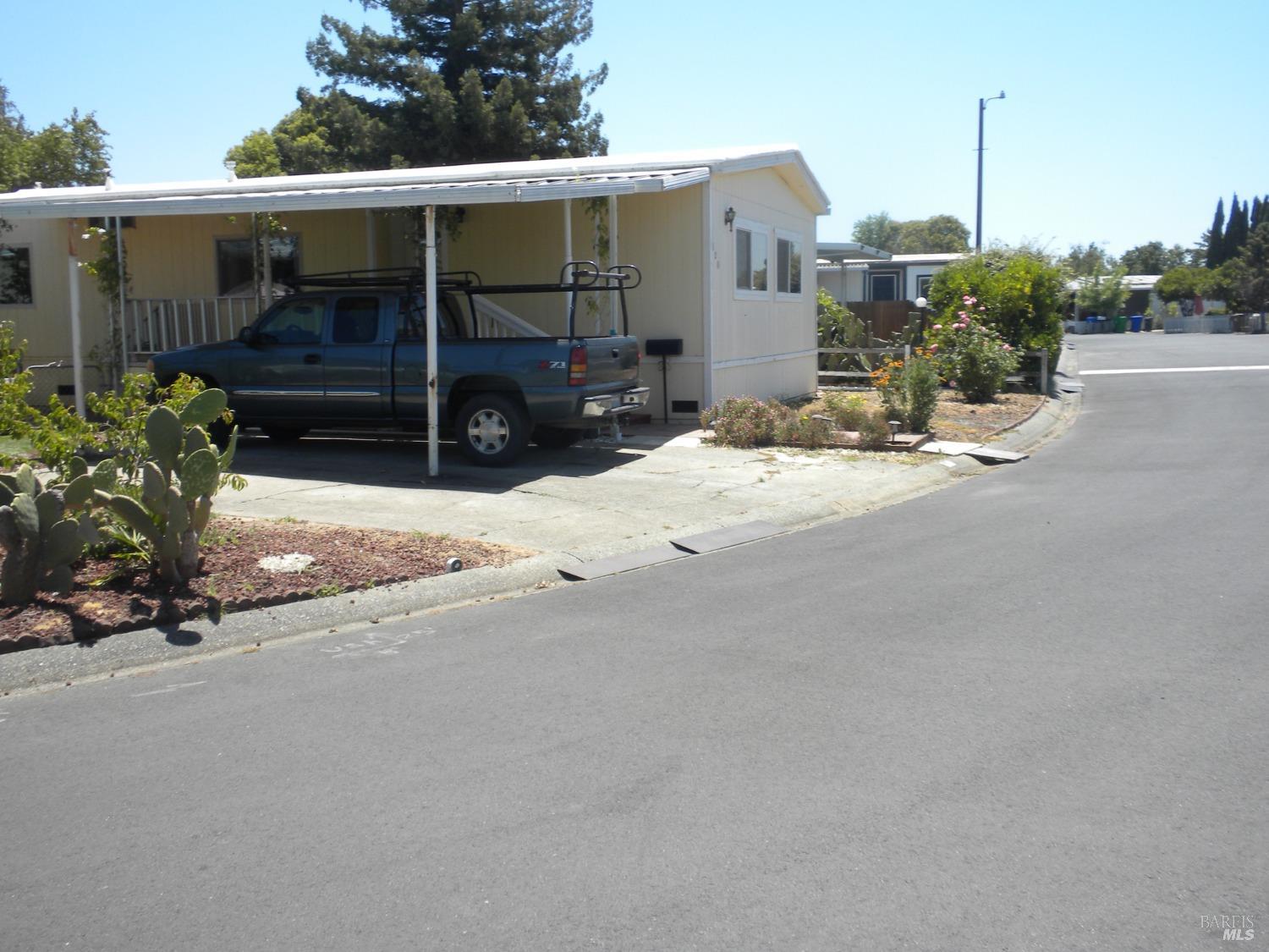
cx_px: 634
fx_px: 1356
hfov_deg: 50.1
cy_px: 476
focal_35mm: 37
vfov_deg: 38.7
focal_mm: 6.6
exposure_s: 1/74.7
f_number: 10
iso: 64
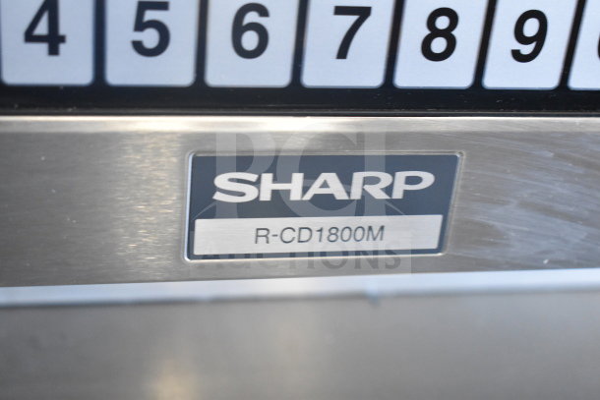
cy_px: 200
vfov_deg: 20.2
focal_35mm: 68
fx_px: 1125
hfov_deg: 29.9
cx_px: 300
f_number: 5
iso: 5000
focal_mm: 45
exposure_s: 1/80
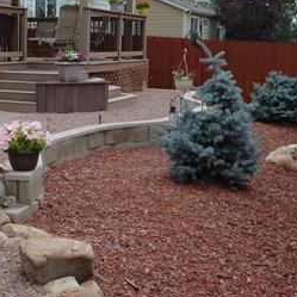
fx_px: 573
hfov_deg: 27.2
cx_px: -11
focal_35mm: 59
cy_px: 127
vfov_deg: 29.0
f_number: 7.1
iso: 100
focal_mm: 18
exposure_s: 1/200
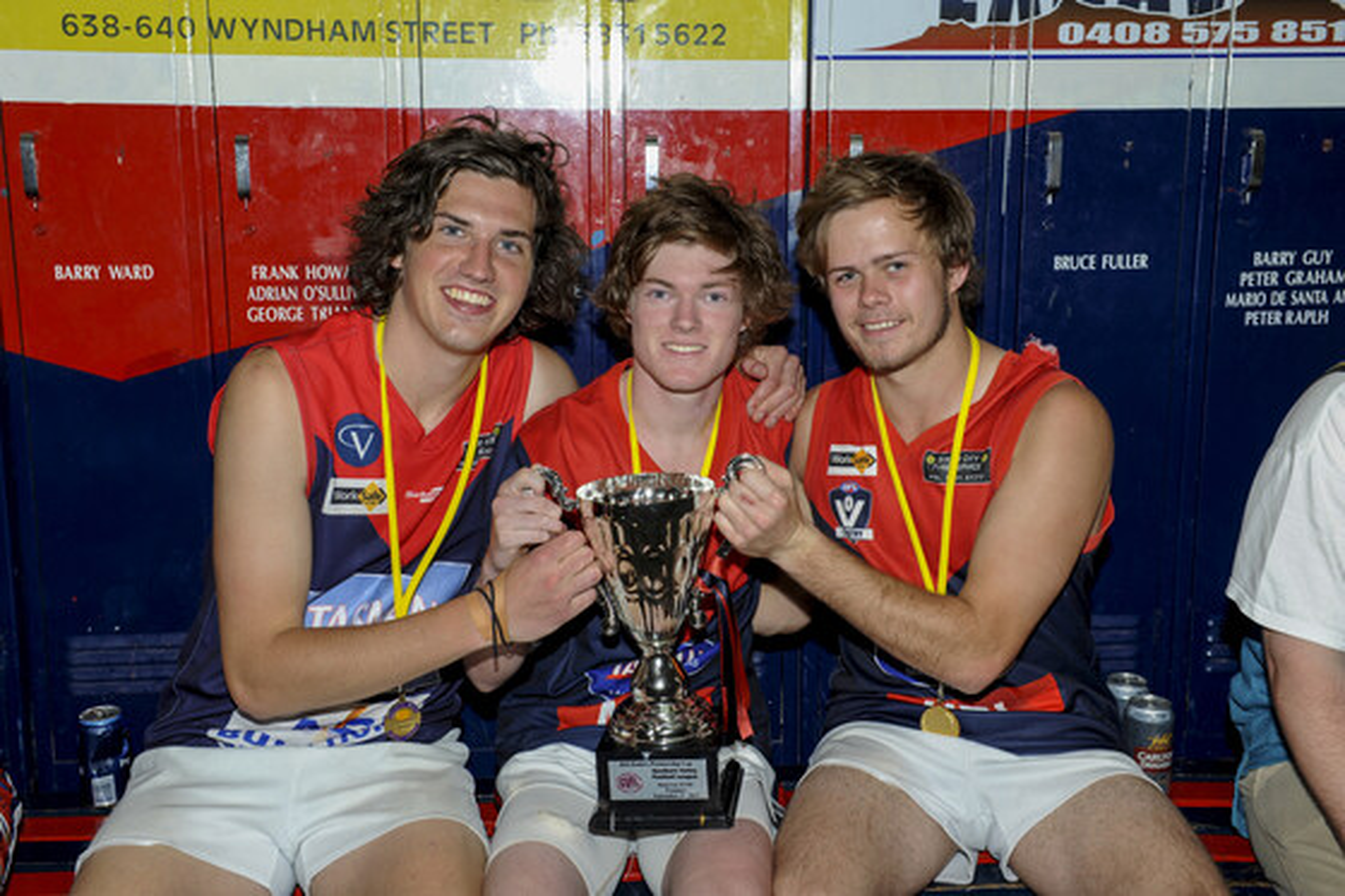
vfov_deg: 30.5
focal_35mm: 44
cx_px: 672
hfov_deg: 44.5
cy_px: 448
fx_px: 1643
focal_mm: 44
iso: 200
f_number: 6.3
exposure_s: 1/60
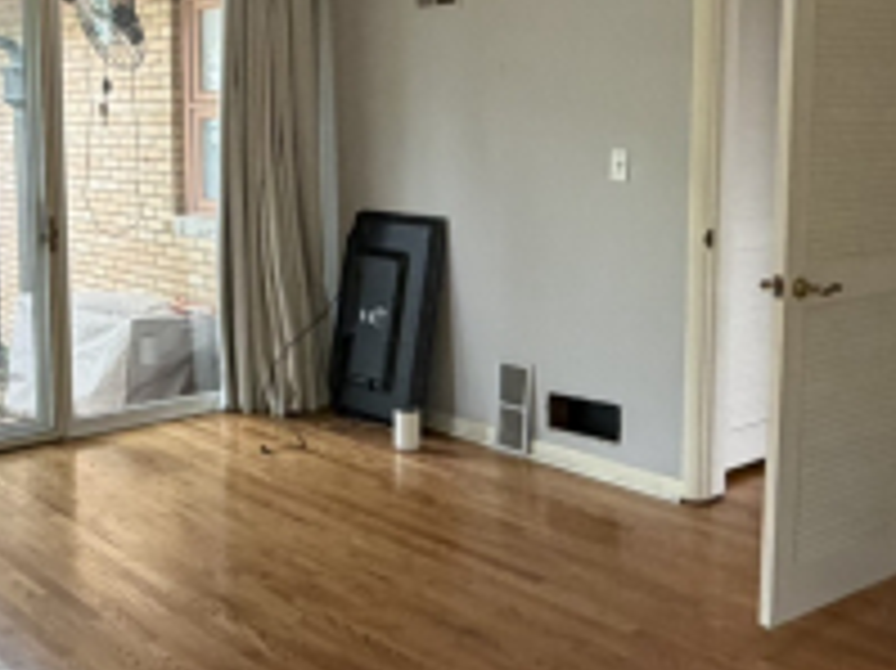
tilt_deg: -5.3
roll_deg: +1.4
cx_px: 272
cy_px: 229
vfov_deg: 30.6
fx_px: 1216
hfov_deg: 39.8
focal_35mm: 47
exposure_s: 1/99
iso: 320
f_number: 2.2
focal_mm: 2.22
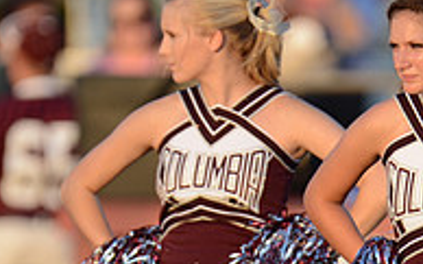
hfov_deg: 1.3
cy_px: 360
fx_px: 19345
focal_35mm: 1679
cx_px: 397
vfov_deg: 0.8
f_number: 4
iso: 200
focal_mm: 550
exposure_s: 1/500
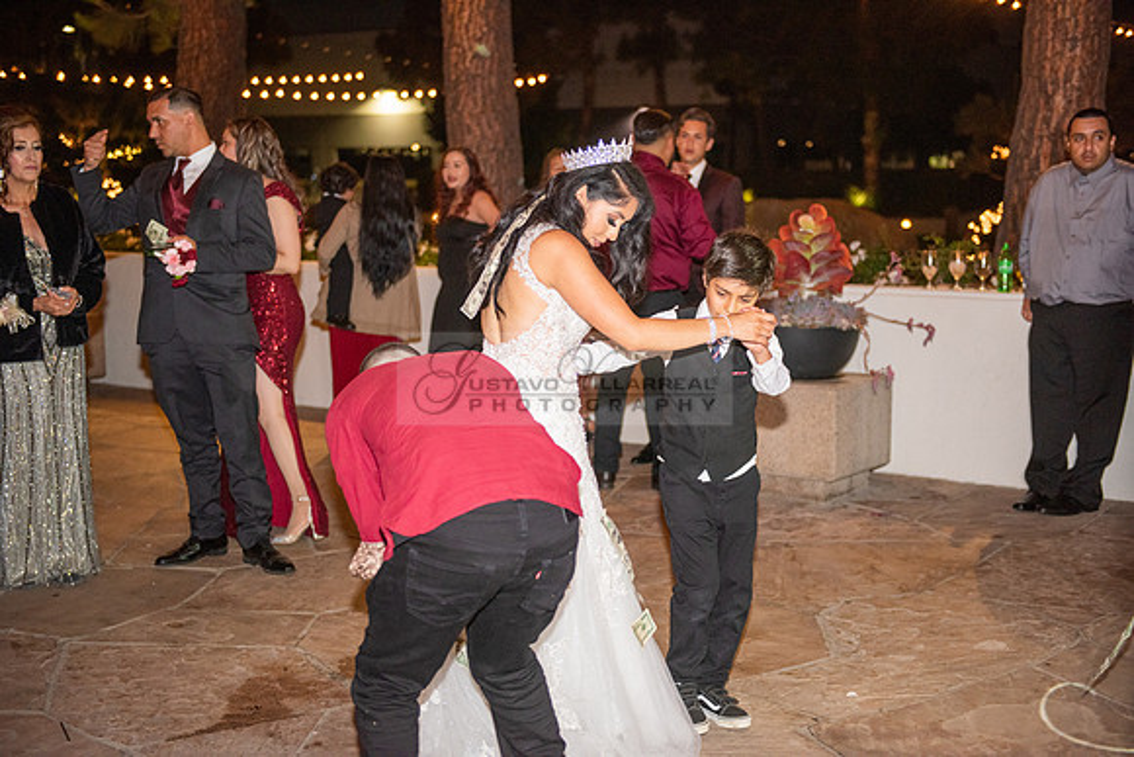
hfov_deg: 38.2
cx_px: 567
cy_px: 378
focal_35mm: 52
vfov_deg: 26.0
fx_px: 1638
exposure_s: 1/125
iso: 1250
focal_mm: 52
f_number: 2.8
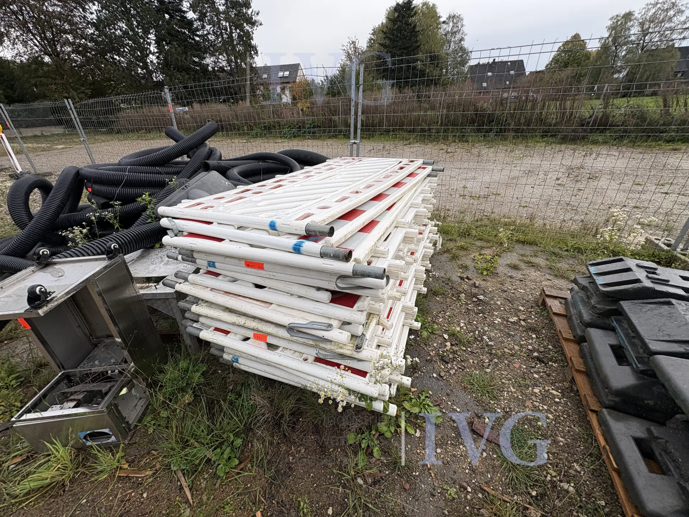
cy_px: 258
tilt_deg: -30.5
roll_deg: +2.8
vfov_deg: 85.7
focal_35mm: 14
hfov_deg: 102.1
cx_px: 344
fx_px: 279
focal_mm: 2.22
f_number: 2.2
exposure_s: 1/512
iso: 40
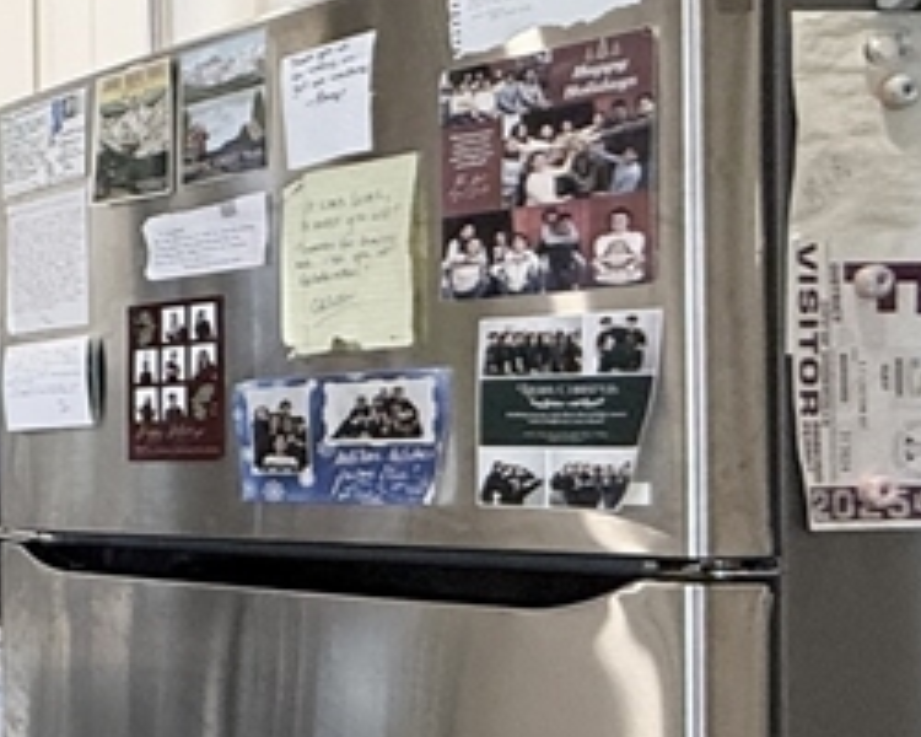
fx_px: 1526
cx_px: -914
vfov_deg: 27.0
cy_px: 472
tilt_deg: +0.2
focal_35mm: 56
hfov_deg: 19.3
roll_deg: +0.9
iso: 200
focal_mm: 2.22
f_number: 2.2
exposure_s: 1/120
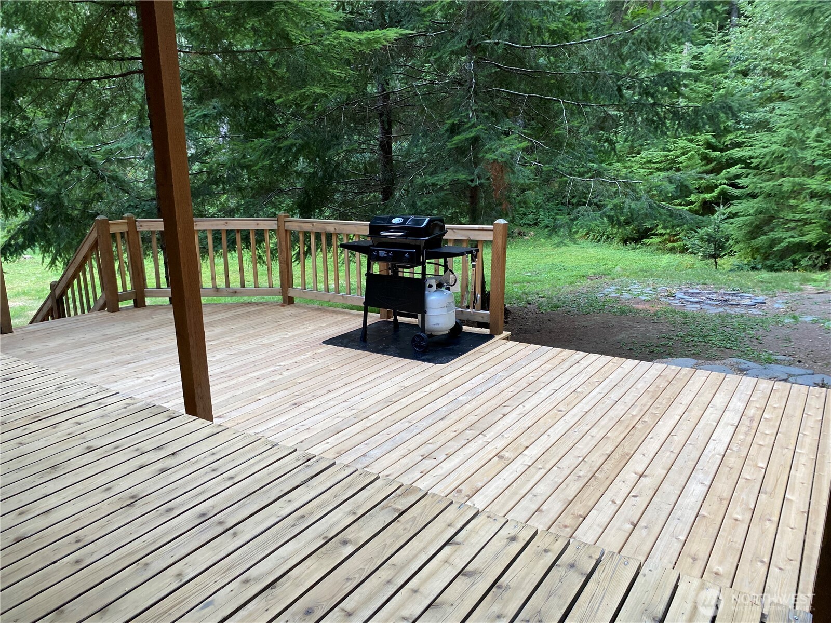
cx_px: 416
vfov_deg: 53.1
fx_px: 624
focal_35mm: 26
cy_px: 312
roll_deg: +1.6
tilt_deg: -13.5
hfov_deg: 67.3
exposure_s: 1/121
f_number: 1.8
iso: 125
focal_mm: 4.25
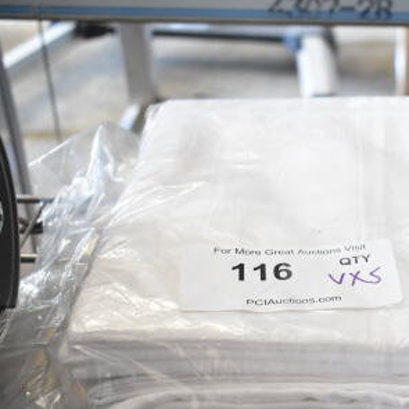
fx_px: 881
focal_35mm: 66
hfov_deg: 25.0
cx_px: 399
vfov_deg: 26.0
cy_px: 277
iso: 2000
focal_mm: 25
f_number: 4
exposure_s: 1/40
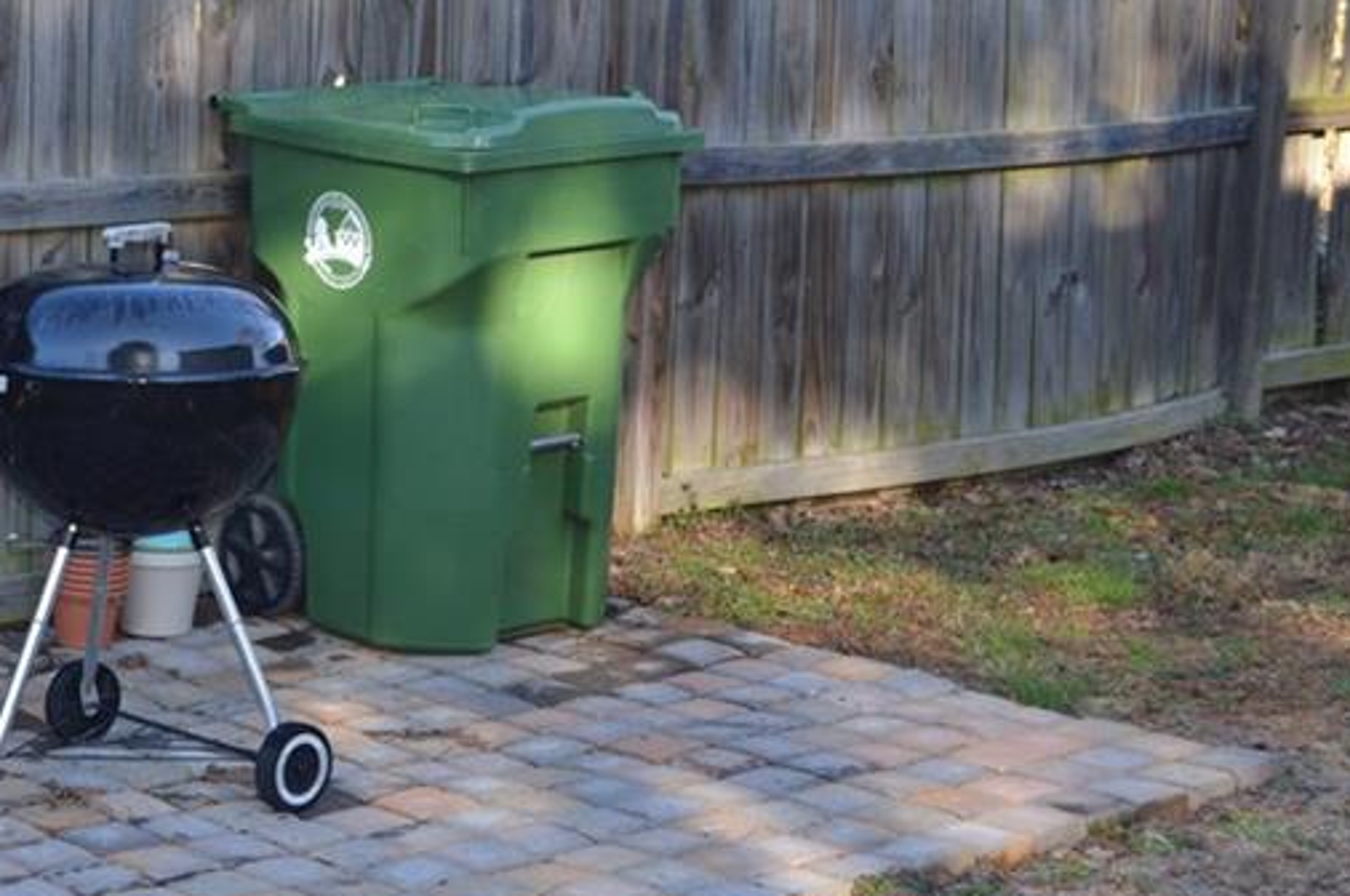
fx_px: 3183
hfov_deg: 23.3
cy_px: 307
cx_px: 107
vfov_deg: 16.0
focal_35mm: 85
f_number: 4.5
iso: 200
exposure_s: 1/200
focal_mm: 28
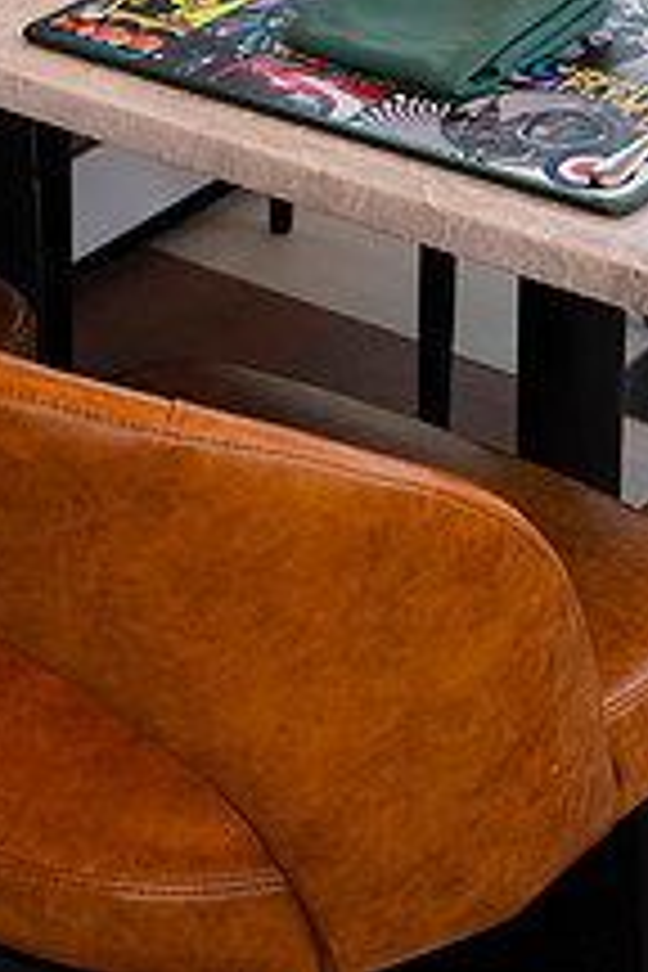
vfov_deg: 19.0
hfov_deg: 13.1
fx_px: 2808
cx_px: 572
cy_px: -36
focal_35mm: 104
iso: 320
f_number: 6.3
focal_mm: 50
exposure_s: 1/200
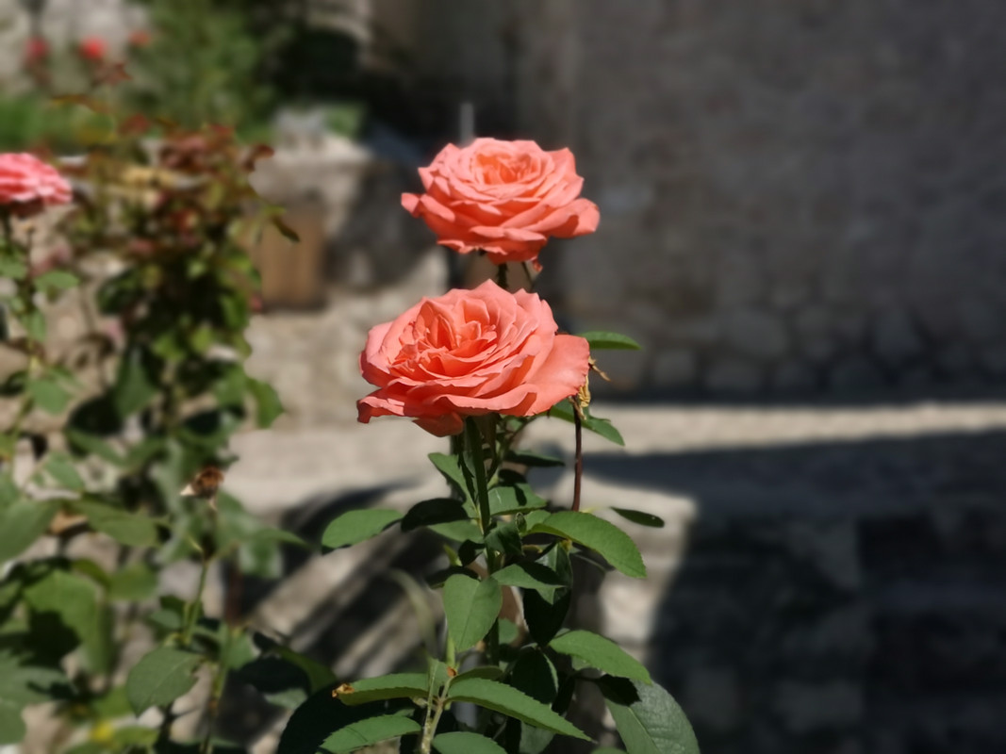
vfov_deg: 27.0
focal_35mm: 54
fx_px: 1569
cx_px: 503
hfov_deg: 35.5
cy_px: 377
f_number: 4
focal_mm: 3.95
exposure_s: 1/3650
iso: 50
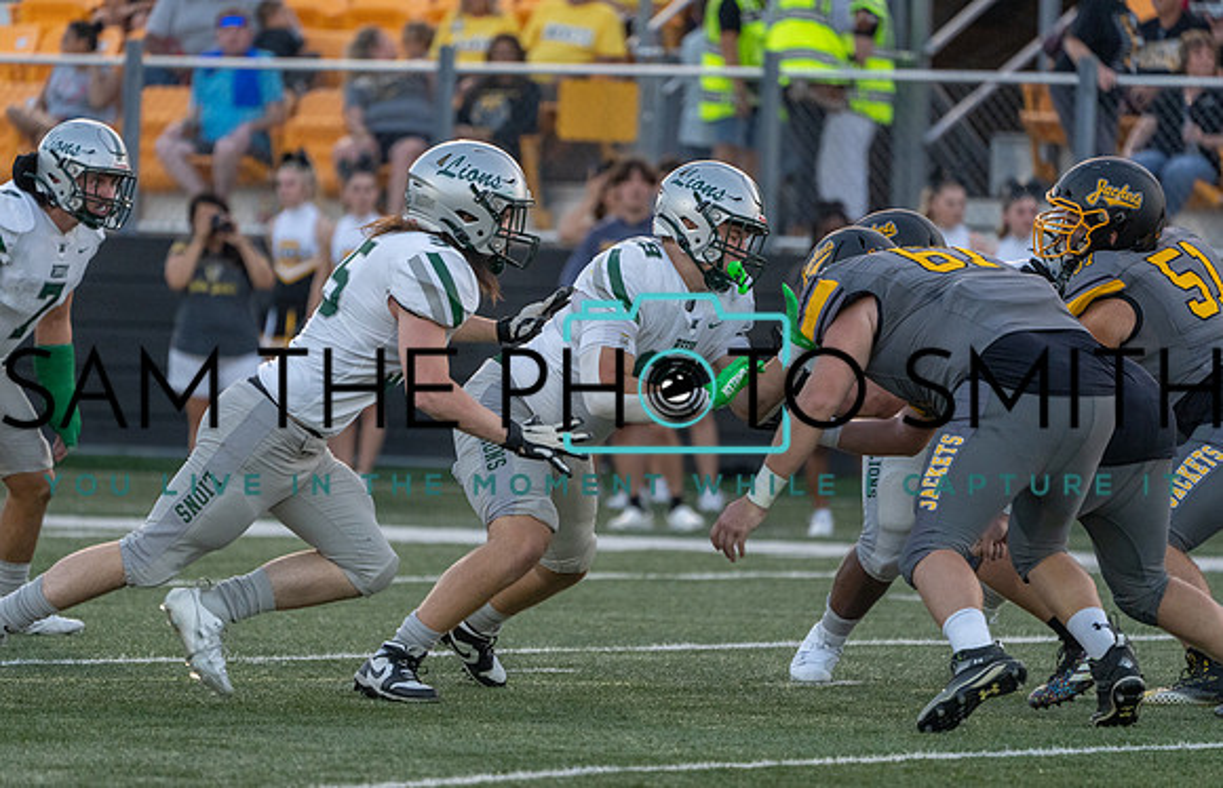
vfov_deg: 3.4
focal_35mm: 392
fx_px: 13186
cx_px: 601
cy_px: 415
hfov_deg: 5.3
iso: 3200
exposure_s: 1/1000
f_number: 5.6
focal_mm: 373
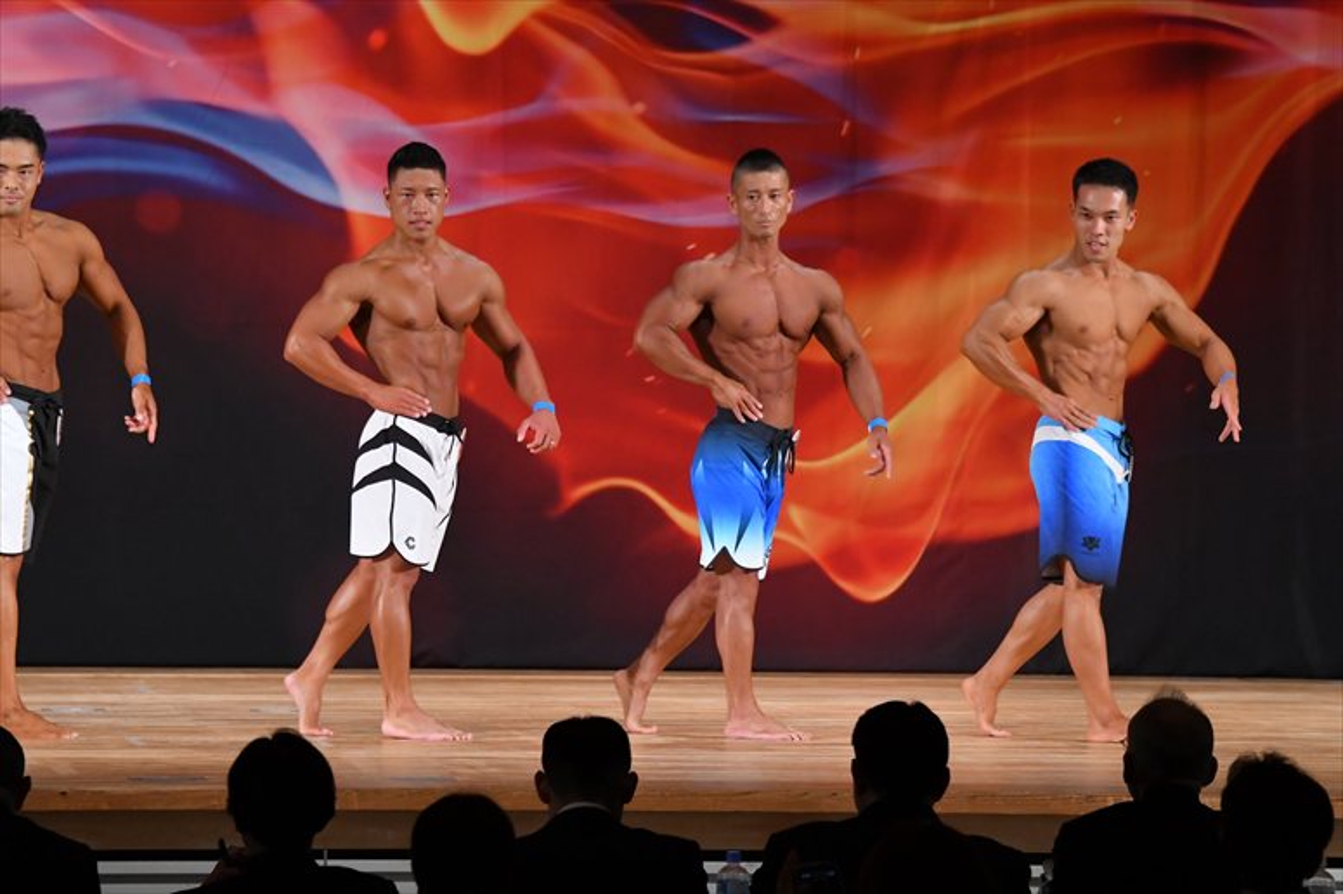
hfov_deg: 10.2
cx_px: 672
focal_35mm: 202
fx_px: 7532
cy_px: 447
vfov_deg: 6.8
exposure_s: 1/400
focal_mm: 135
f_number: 5.6
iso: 3200
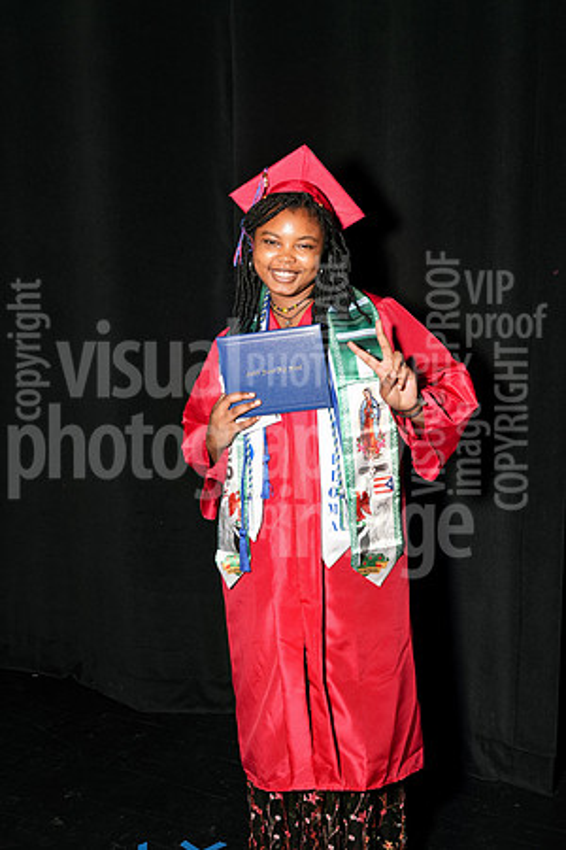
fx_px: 1167
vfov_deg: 40.0
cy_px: 425
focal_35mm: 50
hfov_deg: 27.3
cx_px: 283
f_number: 8
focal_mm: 33
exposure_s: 1/125
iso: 200
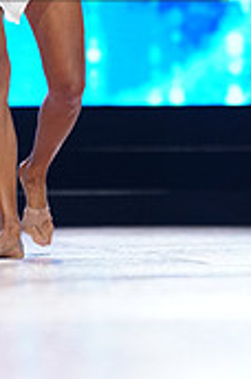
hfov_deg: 3.7
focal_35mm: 372
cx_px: -74
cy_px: -71
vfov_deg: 5.5
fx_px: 3906
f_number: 2.8
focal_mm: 110
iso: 2000
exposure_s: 1/500
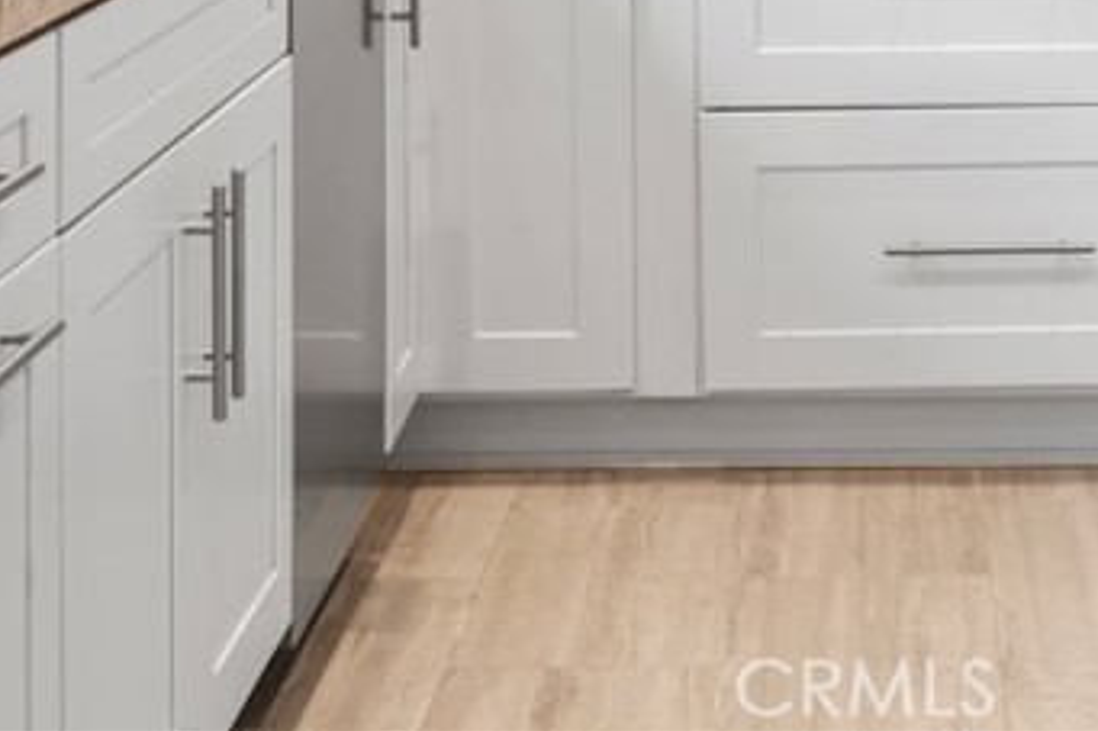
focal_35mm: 105
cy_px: -364
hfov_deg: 19.2
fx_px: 3201
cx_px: 947
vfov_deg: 12.4
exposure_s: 1/8
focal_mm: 35
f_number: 8
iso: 800
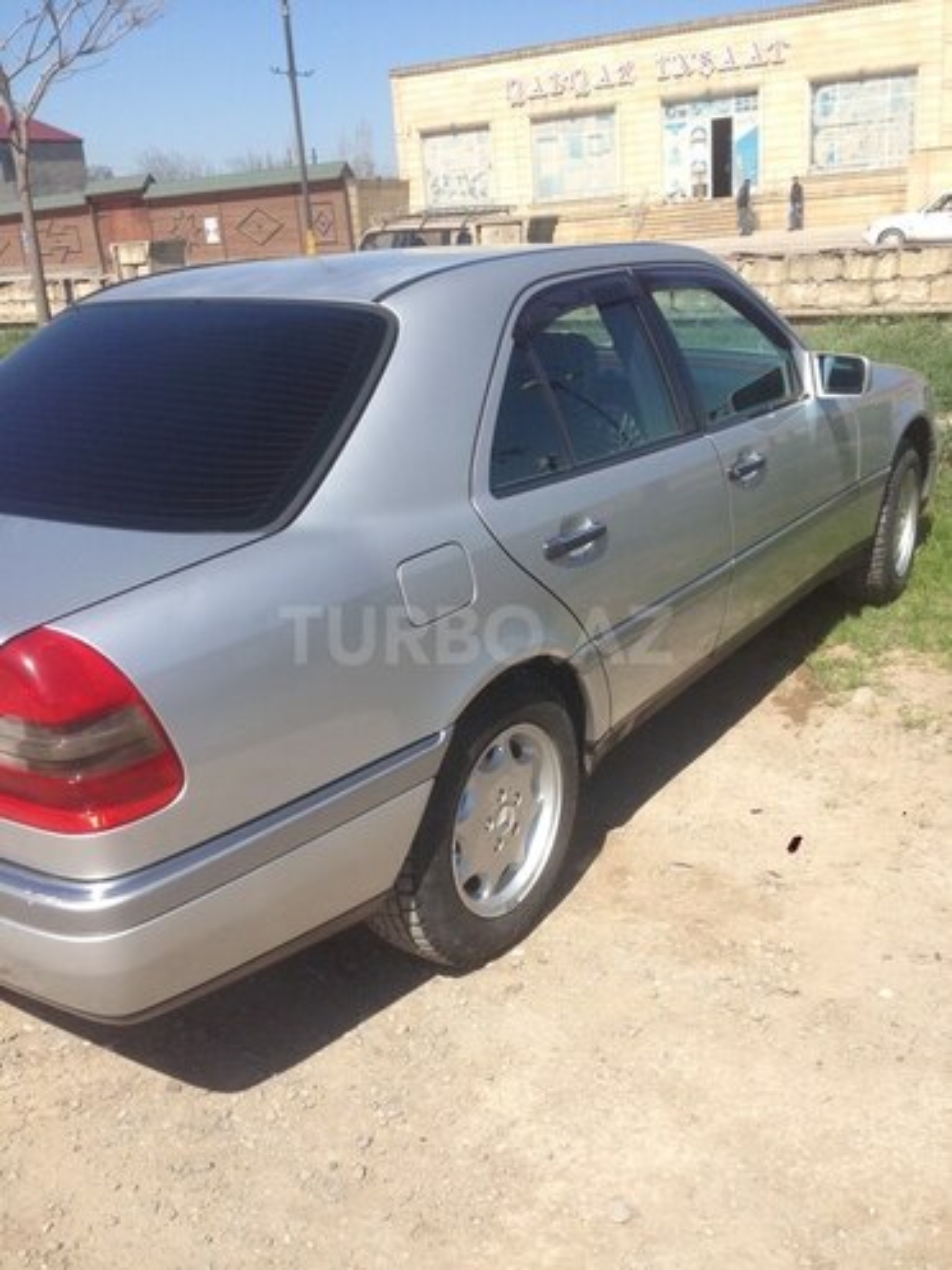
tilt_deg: -15.7
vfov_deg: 55.4
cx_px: 476
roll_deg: +4.9
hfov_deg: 42.9
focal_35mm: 33
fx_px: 1210
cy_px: 635
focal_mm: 4.12
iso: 50
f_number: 2.4
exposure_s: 1/1355
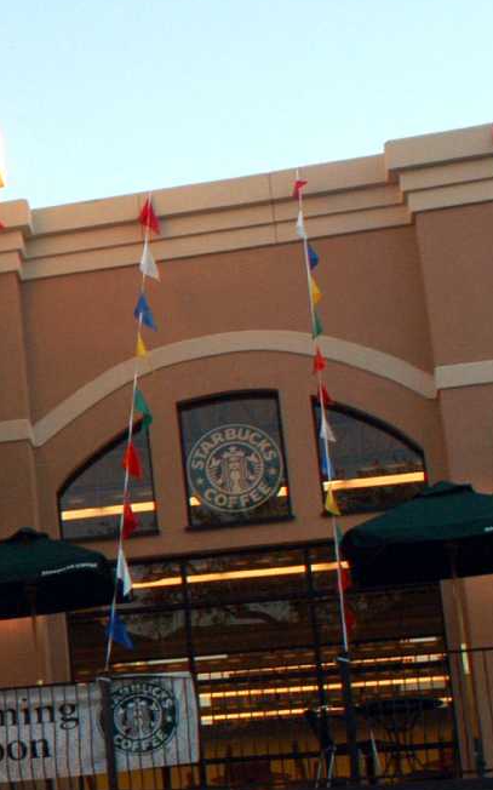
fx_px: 2066
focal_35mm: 96
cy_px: 575
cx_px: -681
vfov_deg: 21.5
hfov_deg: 11.4
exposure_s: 1/250
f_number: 5.6
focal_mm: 20
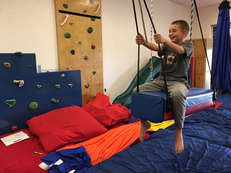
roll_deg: +1.4
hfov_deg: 61.7
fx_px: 194
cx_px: 116
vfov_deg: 48.2
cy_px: 86
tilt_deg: -5.8
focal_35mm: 29
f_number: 2.2
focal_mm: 4.15
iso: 64
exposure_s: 1/15
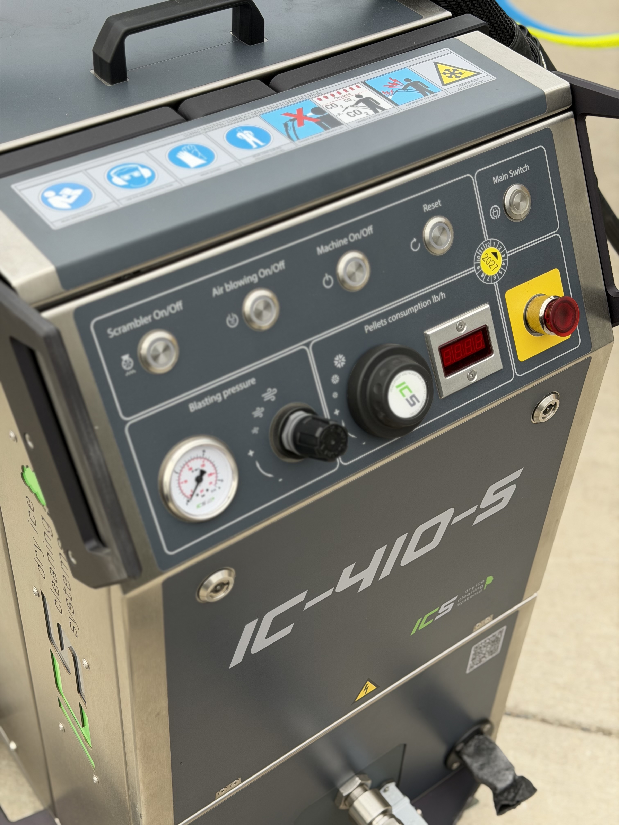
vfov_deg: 39.7
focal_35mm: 48
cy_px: 412
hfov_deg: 30.3
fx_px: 1144
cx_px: 310
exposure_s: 1/323
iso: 64
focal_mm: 6.76
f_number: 1.78
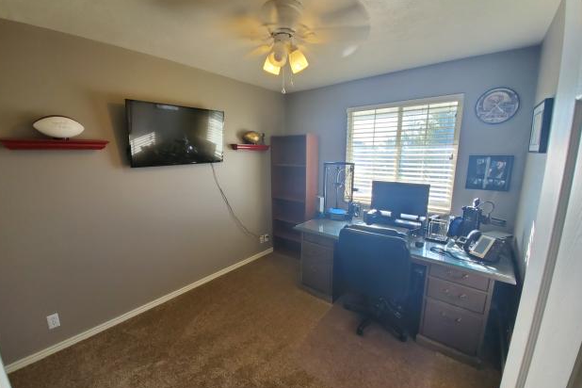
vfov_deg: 81.2
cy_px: 190
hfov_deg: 104.3
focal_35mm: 14
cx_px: 288
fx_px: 226
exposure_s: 1/59
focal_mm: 1.8
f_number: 2.2
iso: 100
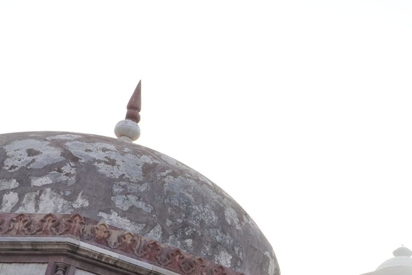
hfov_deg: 30.6
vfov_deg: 22.6
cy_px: 178
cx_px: 428
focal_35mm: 60
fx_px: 687
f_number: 18
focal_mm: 24
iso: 640
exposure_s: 1/100
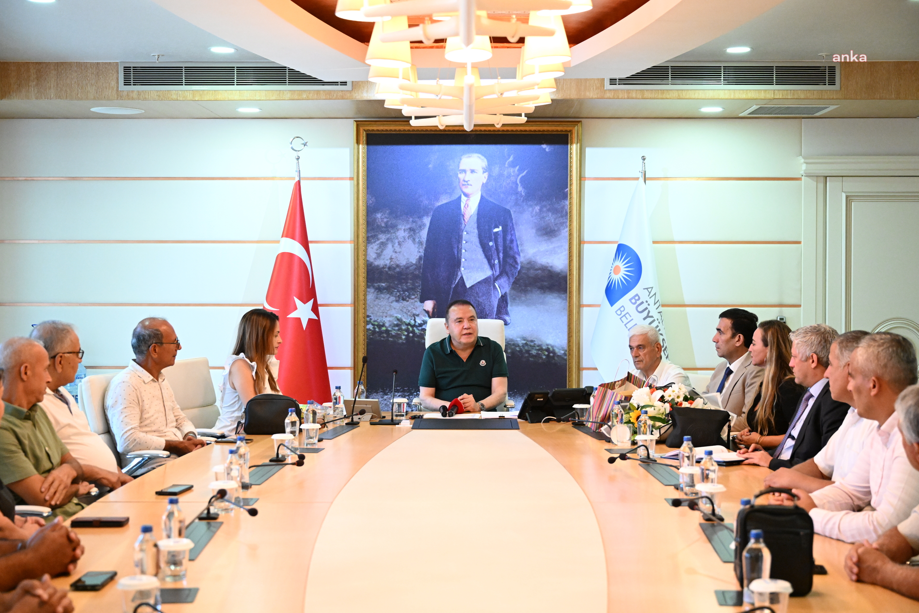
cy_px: 306
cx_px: 460
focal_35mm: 51
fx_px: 1302
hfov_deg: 38.9
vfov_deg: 26.5
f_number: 3.5
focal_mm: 51
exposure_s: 1/320
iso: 6400
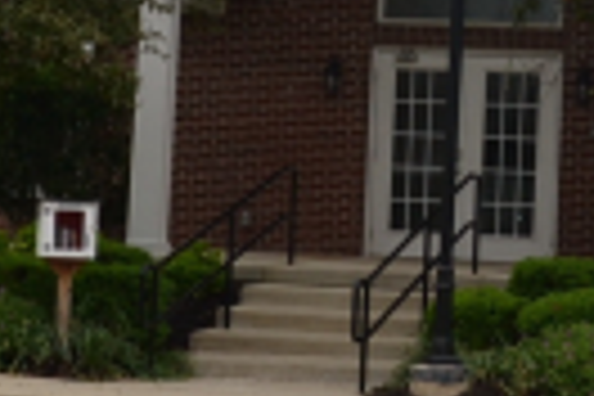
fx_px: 2524
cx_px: 572
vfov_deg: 8.9
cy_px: 63
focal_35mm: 153
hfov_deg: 13.3
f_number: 4
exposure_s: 1/160
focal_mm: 18
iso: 100
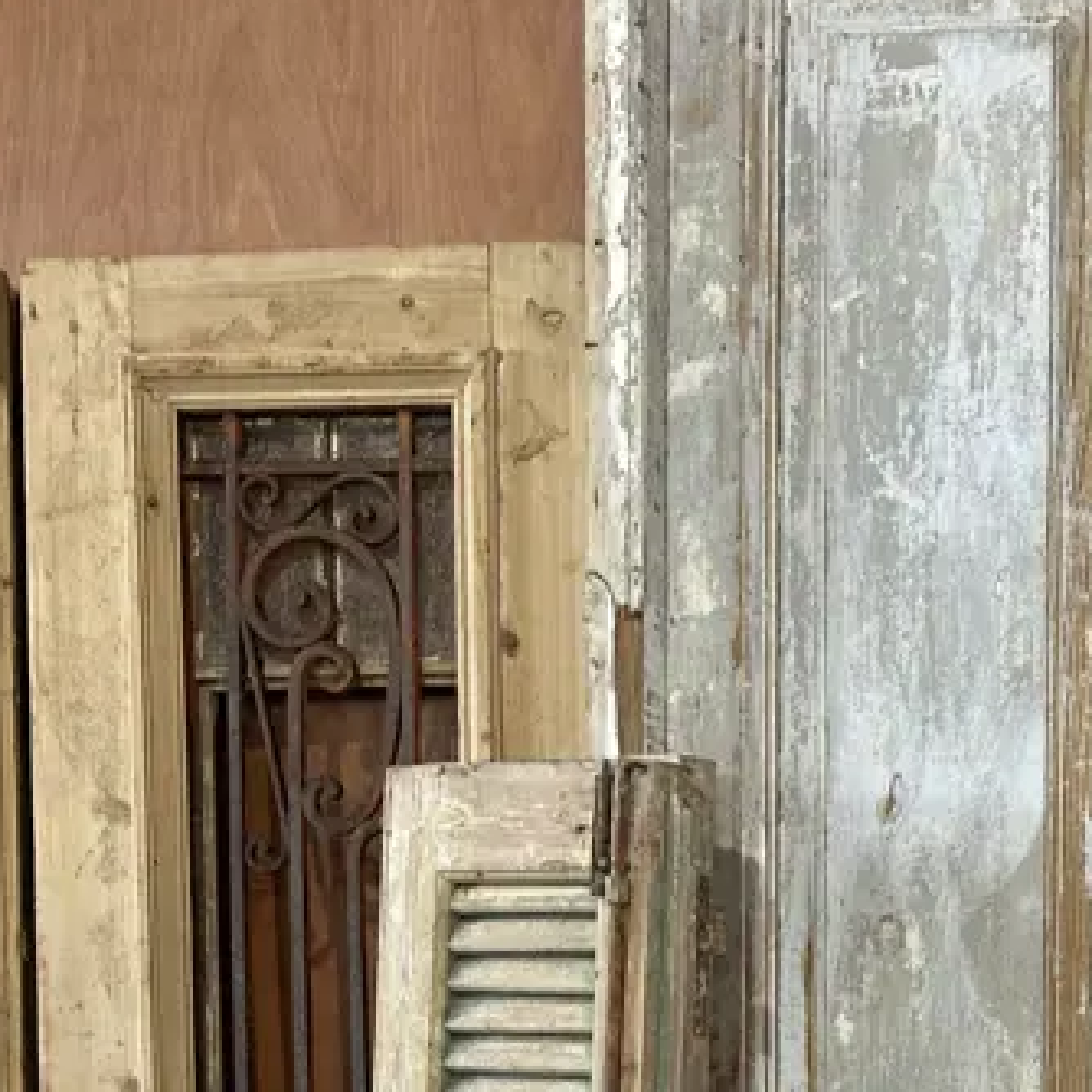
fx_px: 2320
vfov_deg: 24.4
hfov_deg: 24.6
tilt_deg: -6.1
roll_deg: +0.5
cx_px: 1210
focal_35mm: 65
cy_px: 1262
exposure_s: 1/50
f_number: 1.78
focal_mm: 6.86
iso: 125
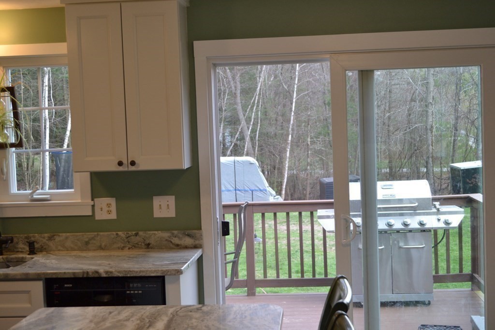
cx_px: 248
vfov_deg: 25.1
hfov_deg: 36.9
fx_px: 743
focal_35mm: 54
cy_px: 165
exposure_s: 1/60
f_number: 5
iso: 560
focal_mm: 36
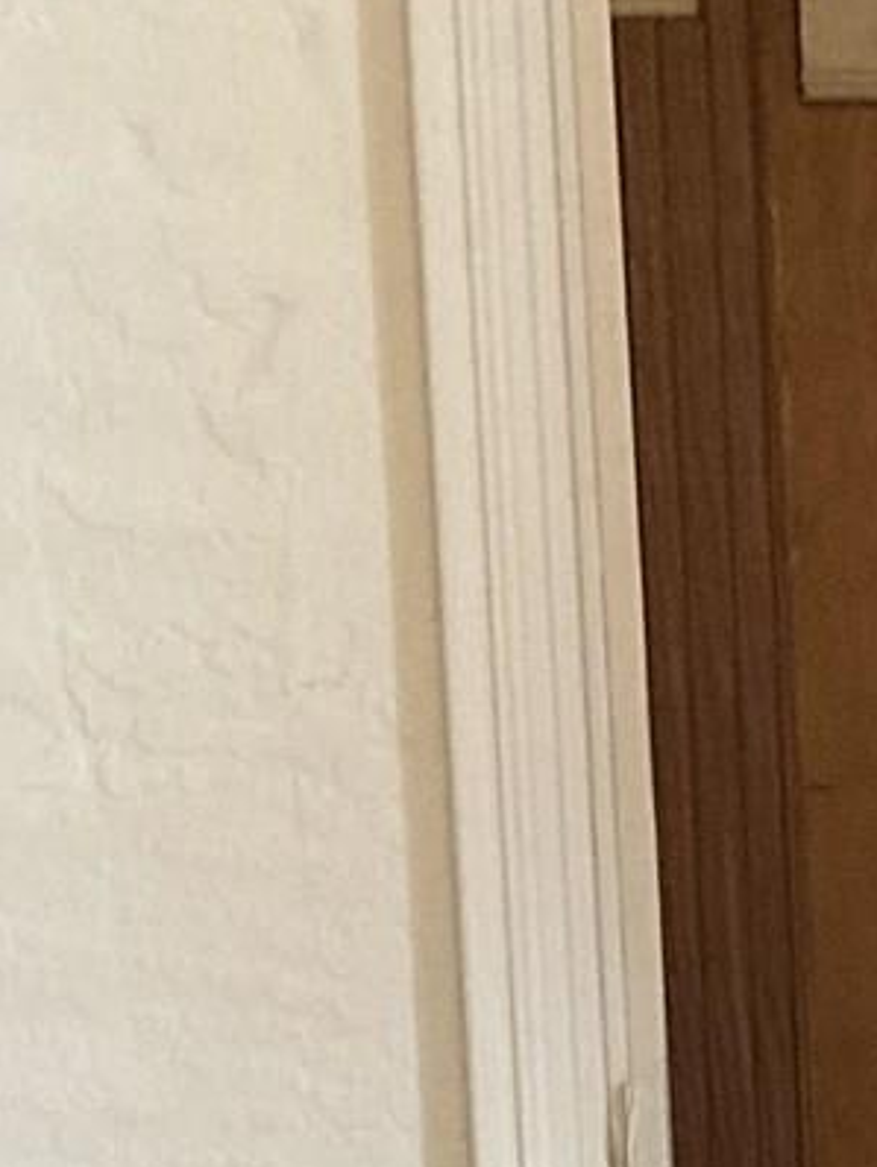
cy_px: 1372
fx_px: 5467
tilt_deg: -5.1
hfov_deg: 8.9
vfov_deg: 11.9
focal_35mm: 162
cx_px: 1358
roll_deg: +1.8
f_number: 1.8
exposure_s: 1/40
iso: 320
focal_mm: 3.99
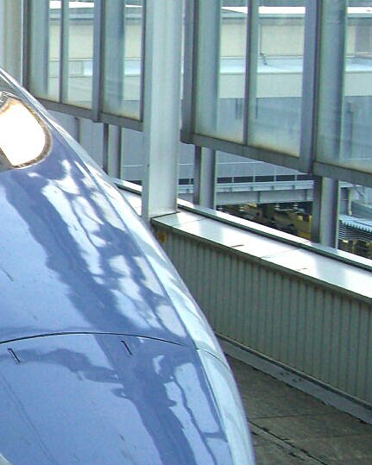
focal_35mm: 113
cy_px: 248
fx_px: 1556
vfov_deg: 17.0
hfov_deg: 12.7
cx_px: -238
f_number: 2.8
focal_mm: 7.9
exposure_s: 1/60
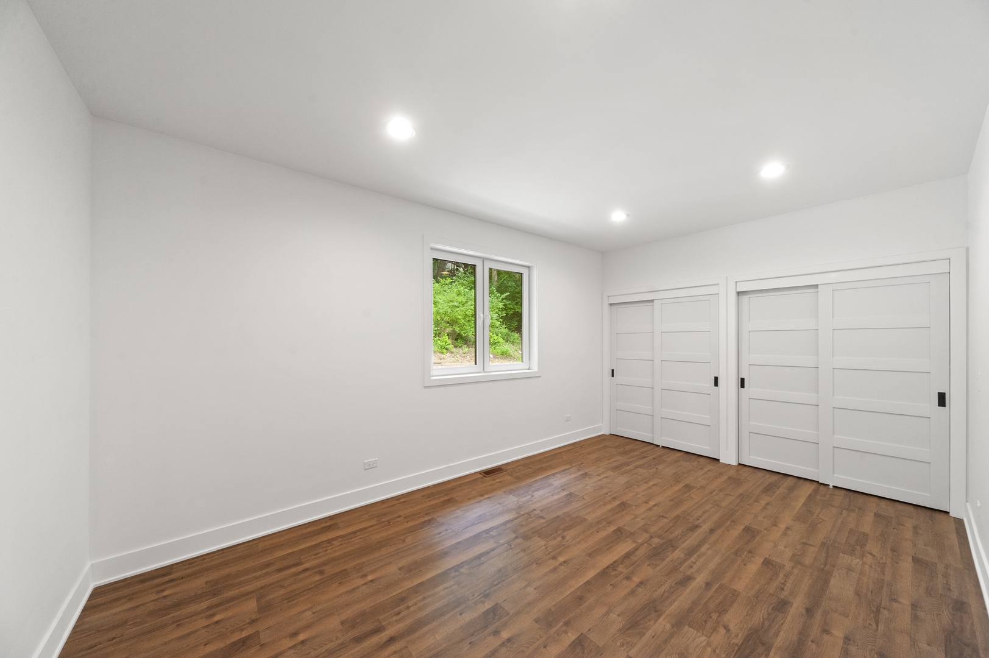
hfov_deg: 112.7
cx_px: 494
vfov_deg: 89.9
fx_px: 329
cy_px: 329
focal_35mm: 12
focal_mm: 12
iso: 400
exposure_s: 1/15
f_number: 8
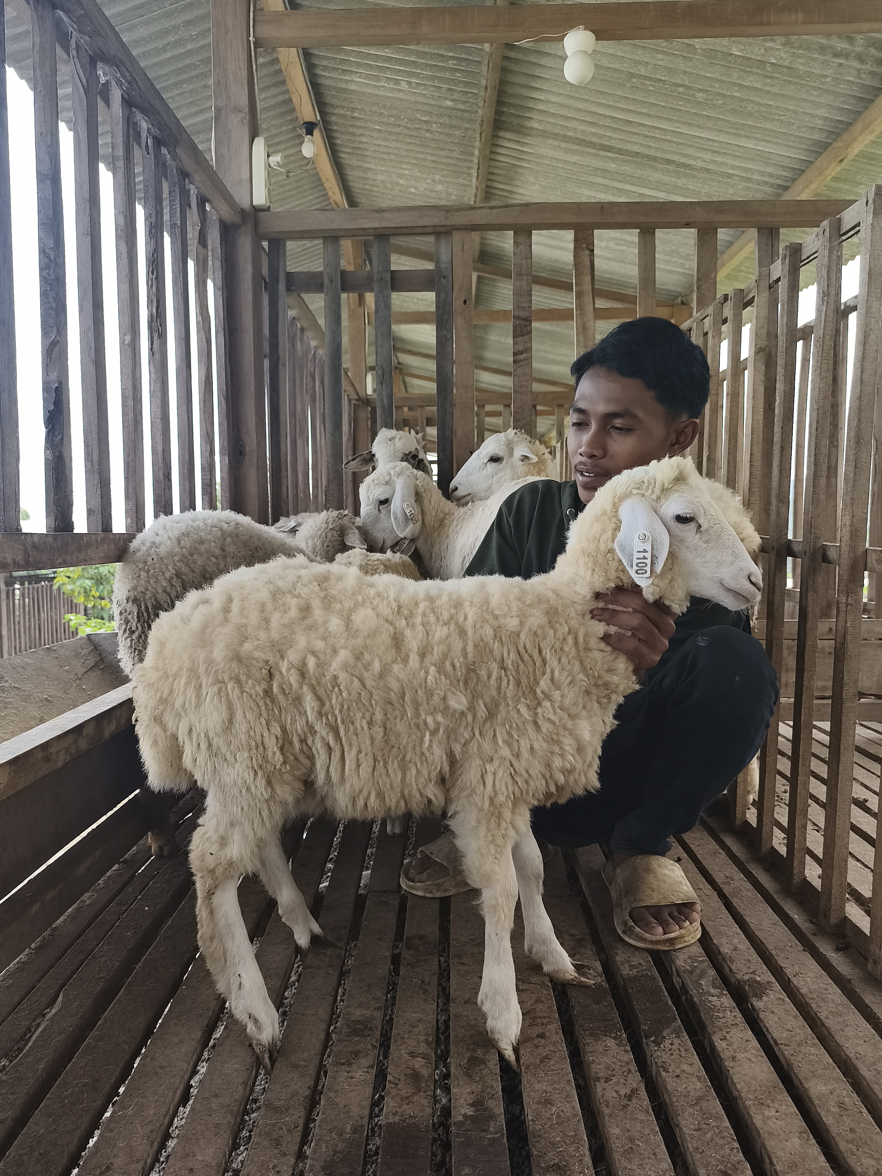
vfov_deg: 69.4
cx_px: 424
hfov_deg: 54.9
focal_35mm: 25
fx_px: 849
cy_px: 607
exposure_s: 1/329
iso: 50
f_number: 1.65
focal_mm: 6.14
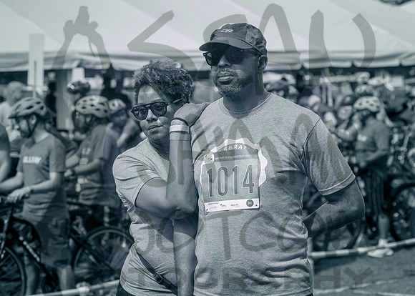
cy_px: 134
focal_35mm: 91
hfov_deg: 21.8
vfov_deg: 15.7
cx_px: 191
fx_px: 1077
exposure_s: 1/3200
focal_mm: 80
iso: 250
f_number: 4.5
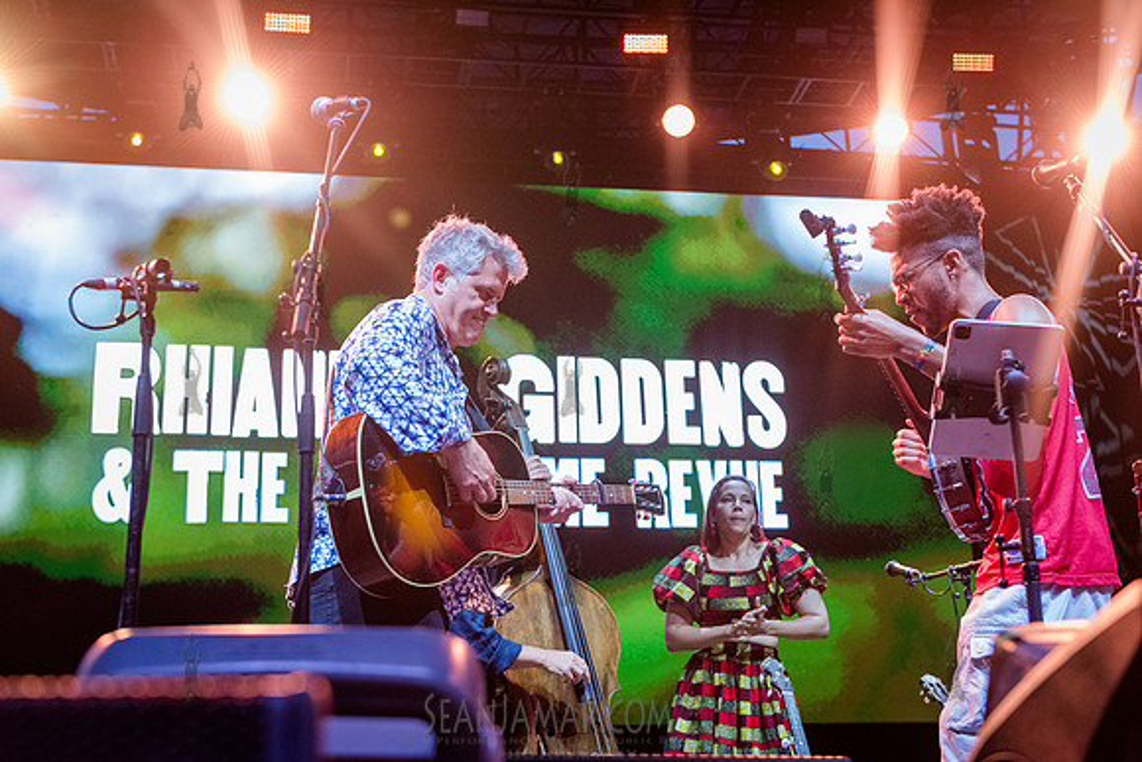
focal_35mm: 52
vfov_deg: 26.0
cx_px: 571
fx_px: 1650
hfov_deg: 38.2
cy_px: 381
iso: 4000
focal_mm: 52
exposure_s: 1/500
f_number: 4
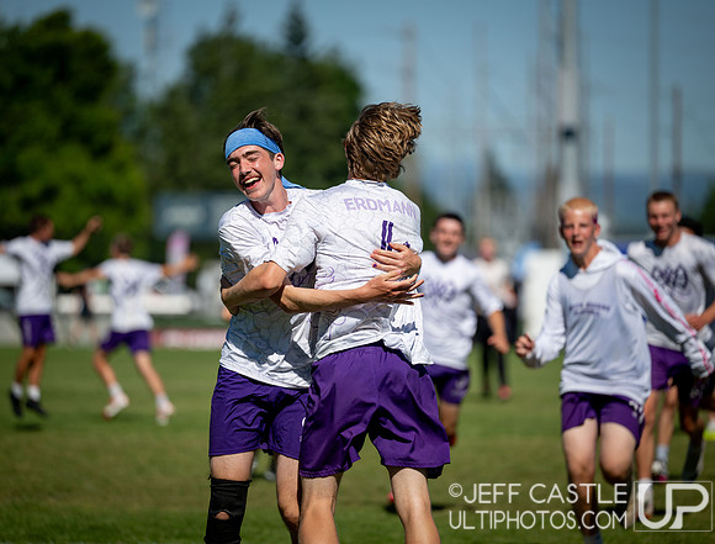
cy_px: 265
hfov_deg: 8.8
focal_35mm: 224
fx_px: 4656
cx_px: 342
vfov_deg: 6.7
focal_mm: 200
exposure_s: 1/5000
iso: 64
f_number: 2.8
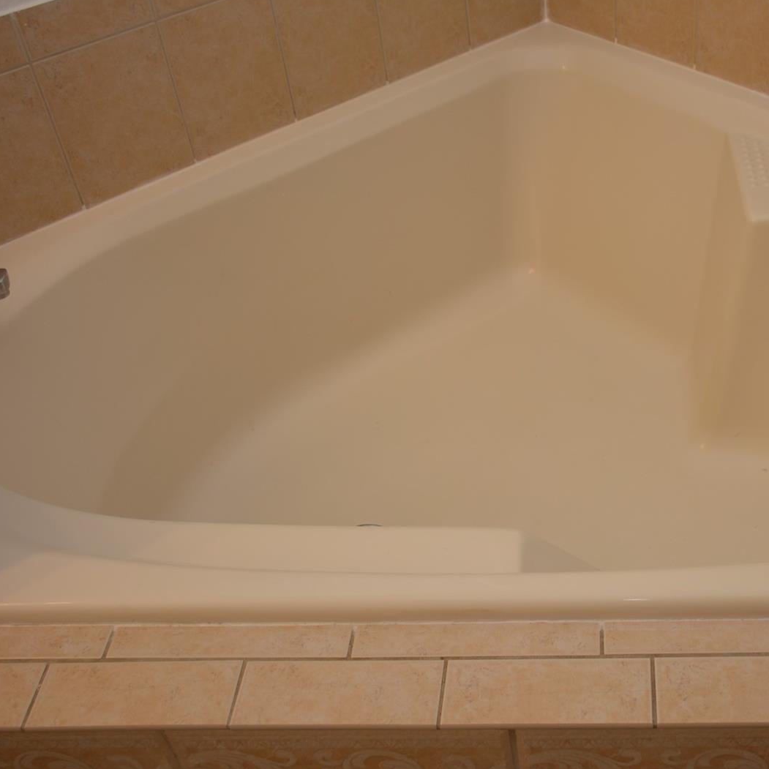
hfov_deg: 37.1
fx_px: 1122
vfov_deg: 37.8
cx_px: 559
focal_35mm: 45
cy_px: 384
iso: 200
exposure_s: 1/80
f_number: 4.5
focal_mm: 23
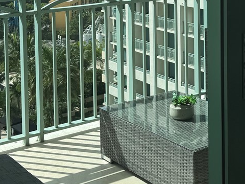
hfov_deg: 24.4
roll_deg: +1.0
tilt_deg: -5.0
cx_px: 149
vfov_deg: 17.8
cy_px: -21
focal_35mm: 80
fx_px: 566
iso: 80
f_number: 1.78
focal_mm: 6.76
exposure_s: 1/5319
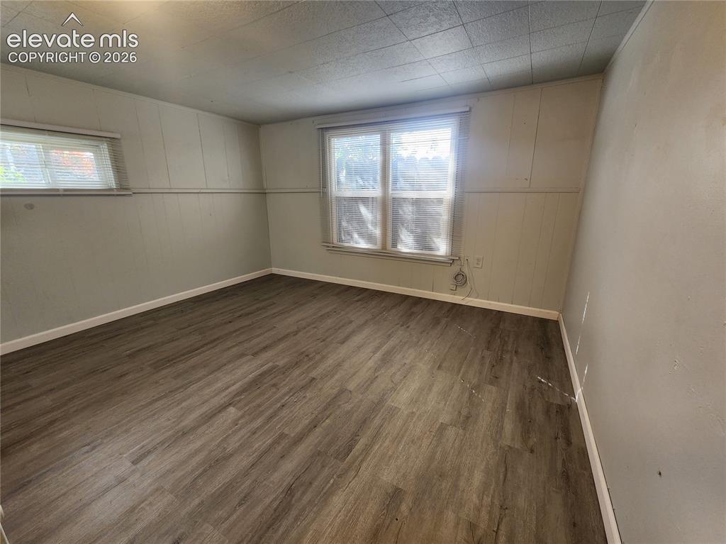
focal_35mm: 13
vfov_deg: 89.9
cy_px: 272
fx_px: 273
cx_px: 363
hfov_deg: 106.2
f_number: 2.2
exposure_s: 1/60
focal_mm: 2.2
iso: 160
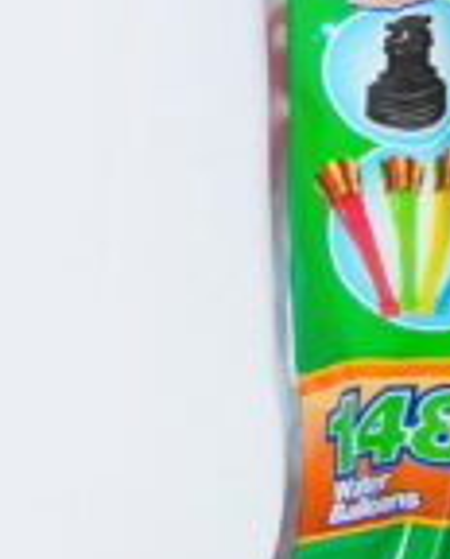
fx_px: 3166
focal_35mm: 191
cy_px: 215
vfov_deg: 10.1
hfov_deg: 7.9
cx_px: 737
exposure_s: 1/160
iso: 2500
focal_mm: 28
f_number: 9
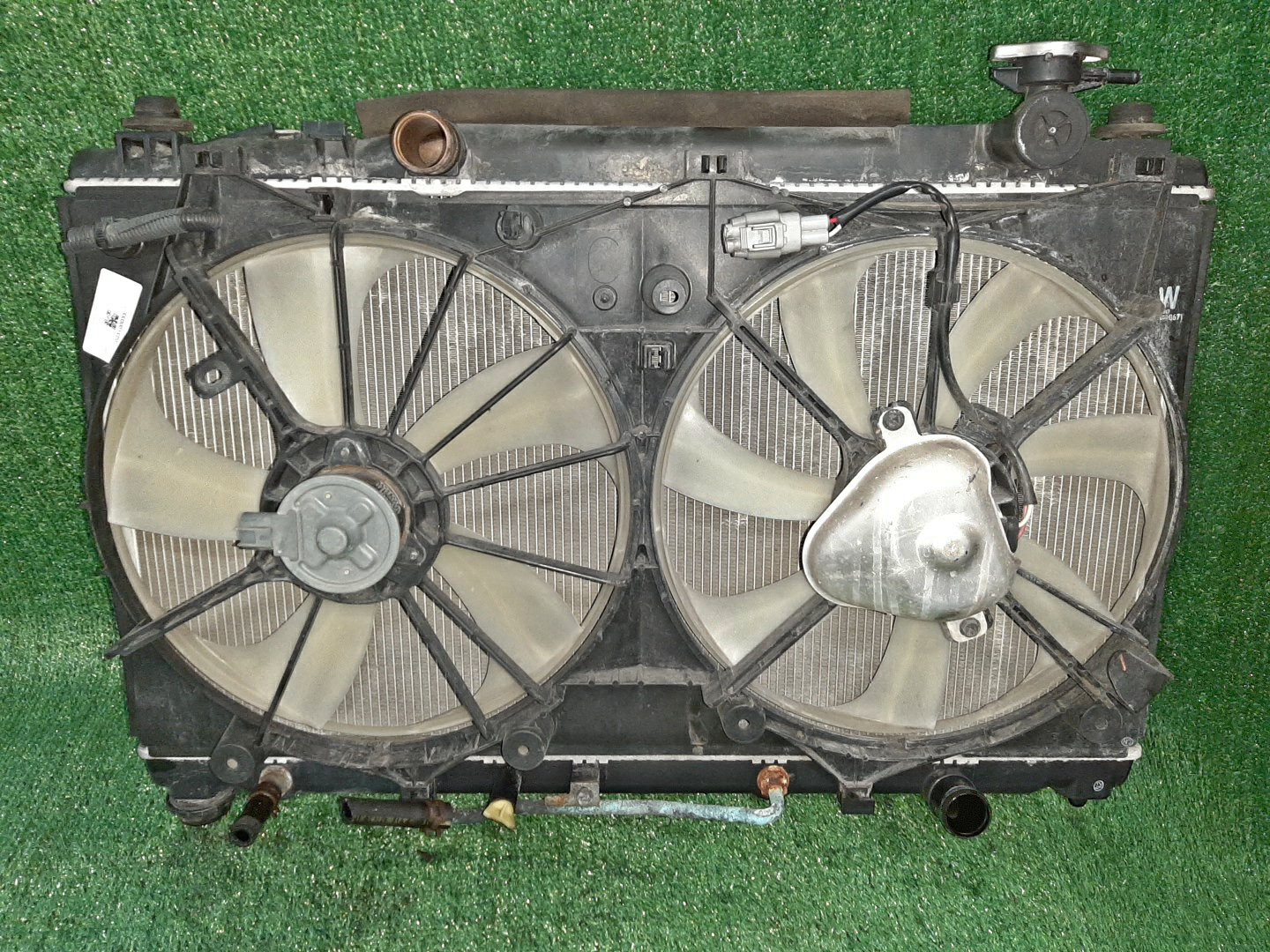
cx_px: 635
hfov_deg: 67.3
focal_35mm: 26
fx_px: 954
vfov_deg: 53.1
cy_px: 476
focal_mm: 3.93
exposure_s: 1/25
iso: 296
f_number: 1.7
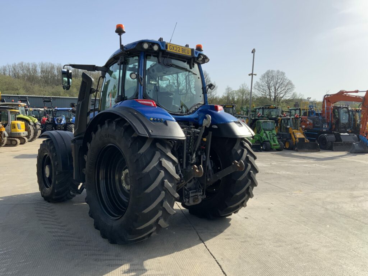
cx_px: 184
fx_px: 308
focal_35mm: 29
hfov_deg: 61.7
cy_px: 138
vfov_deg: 48.2
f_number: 1.8
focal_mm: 3
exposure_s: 1/1730
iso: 16
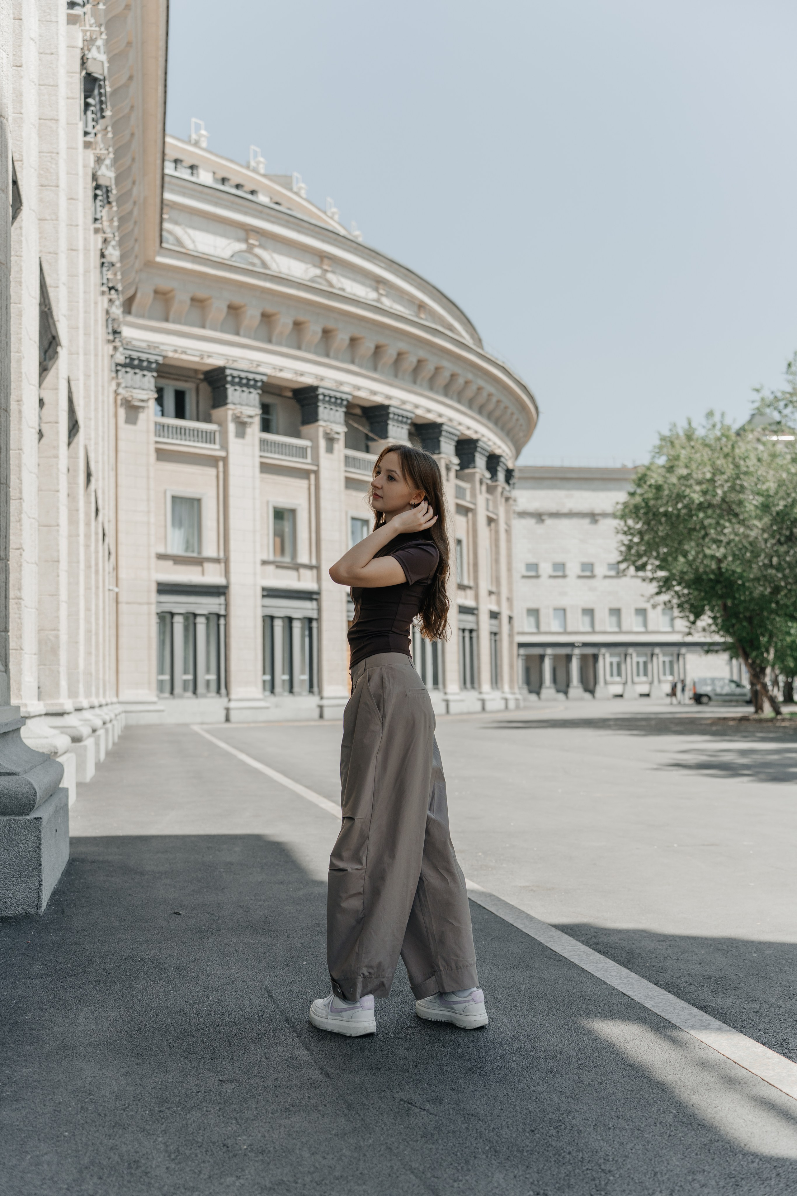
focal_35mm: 37
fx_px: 1229
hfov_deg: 35.9
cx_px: 398
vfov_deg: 51.9
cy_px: 598
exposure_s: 1/800
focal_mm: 37
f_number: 2.8
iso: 125
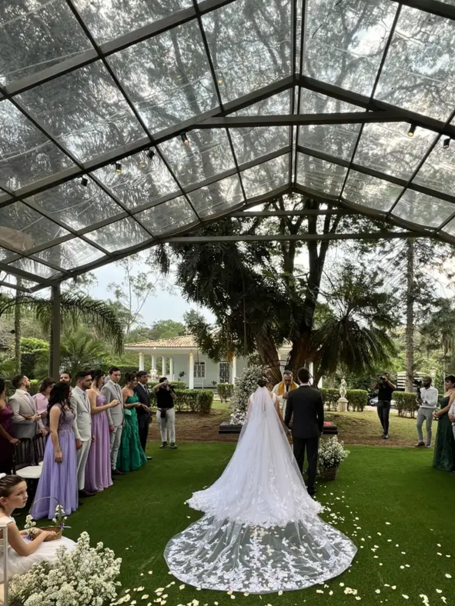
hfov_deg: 68.2
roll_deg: -2.1
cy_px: 355
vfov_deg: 83.9
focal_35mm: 19
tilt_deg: +3.3
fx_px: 333
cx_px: 266
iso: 40
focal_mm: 1.57
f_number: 1.8
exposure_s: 1/99
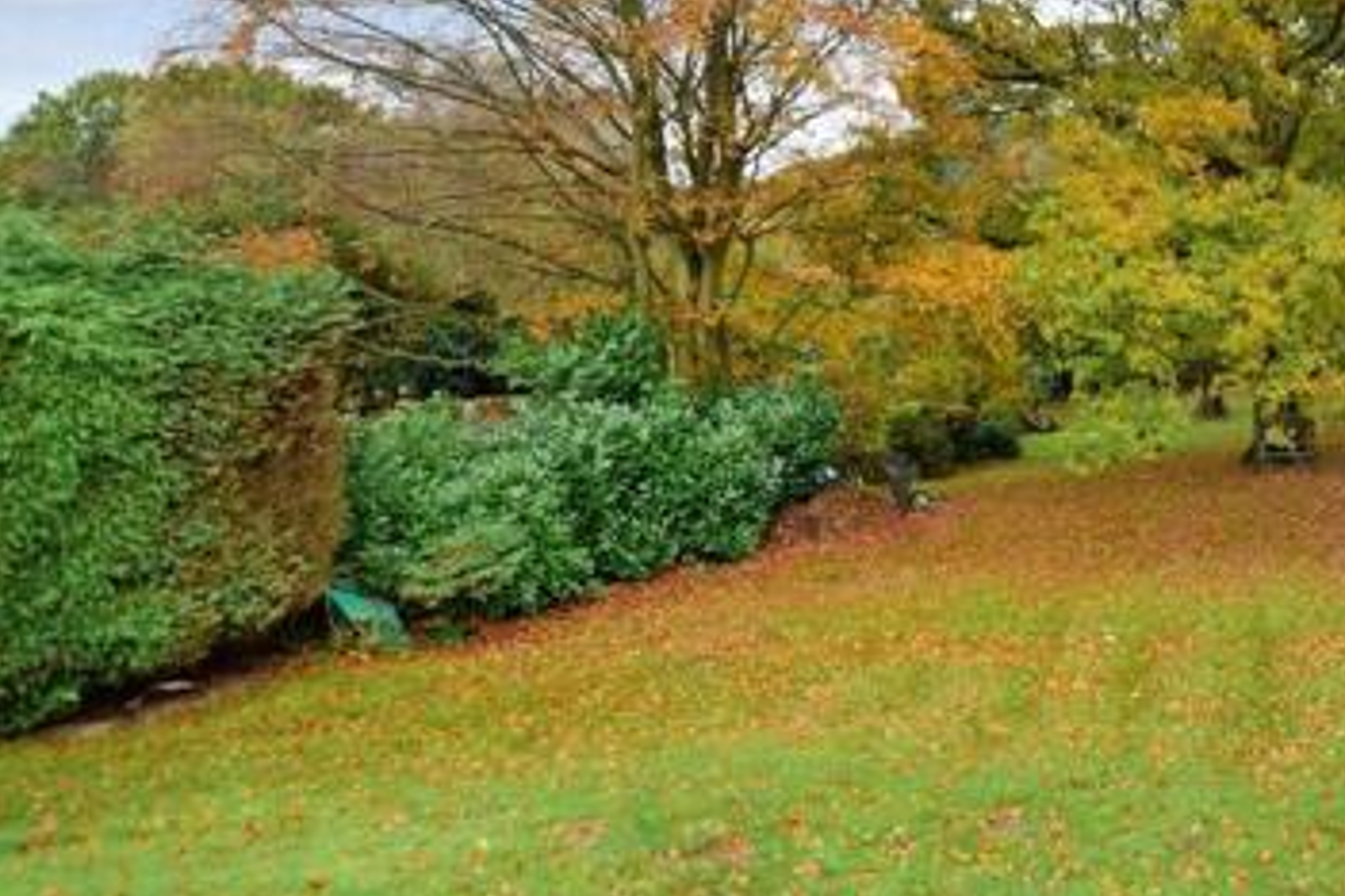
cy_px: 216
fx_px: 1046
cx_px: 1192
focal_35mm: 28
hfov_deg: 57.1
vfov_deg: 44.7
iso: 400
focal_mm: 10
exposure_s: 1/125
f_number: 6.3
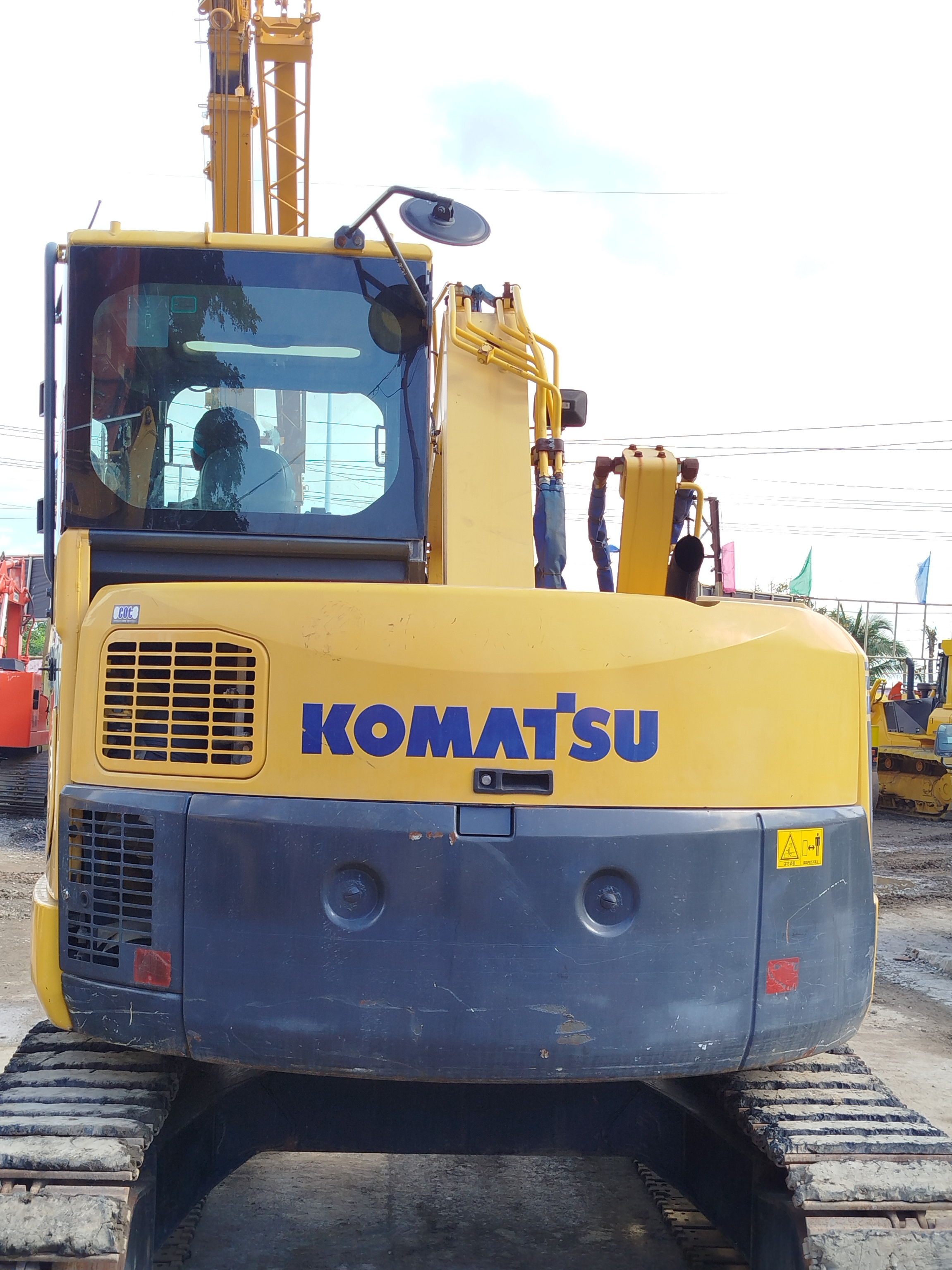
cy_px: 691
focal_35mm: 43
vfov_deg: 43.8
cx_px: 468
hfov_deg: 33.6
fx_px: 1577
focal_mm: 5.31
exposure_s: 1/311
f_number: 1.7
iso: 50
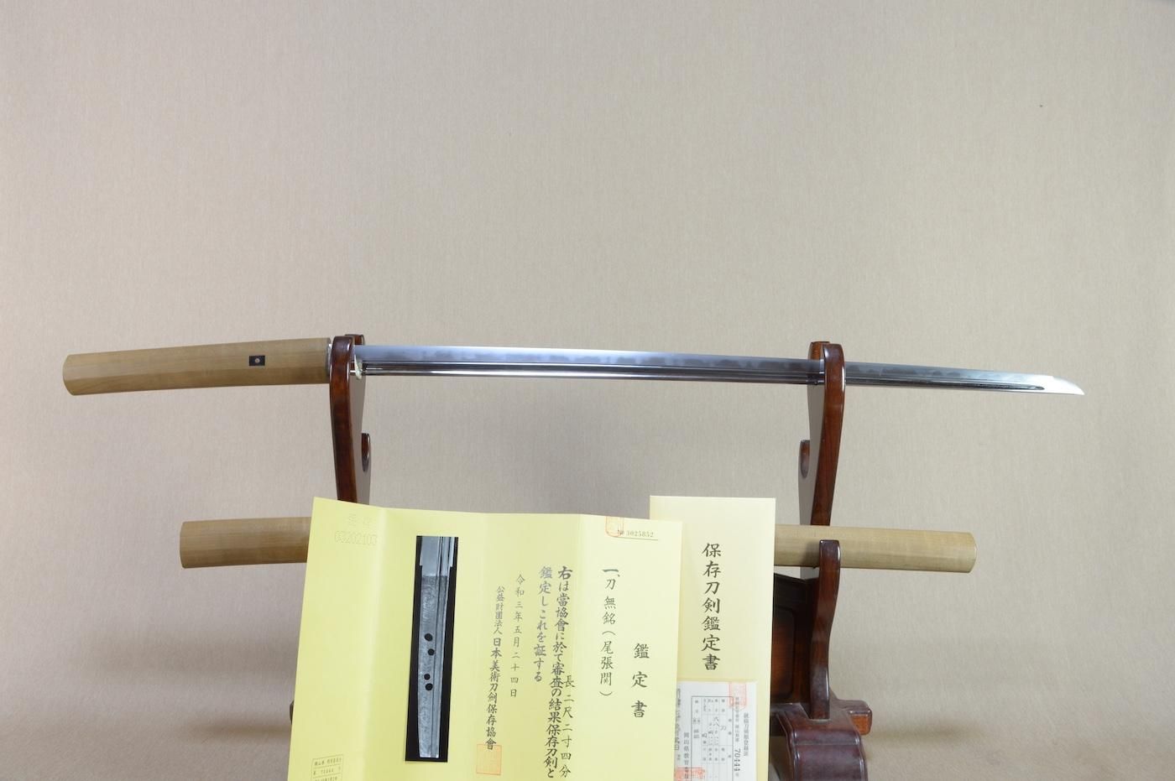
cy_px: 390
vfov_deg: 43.5
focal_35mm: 30
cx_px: 588
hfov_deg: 62.0
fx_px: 978
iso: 400
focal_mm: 20
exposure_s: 1/2
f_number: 11
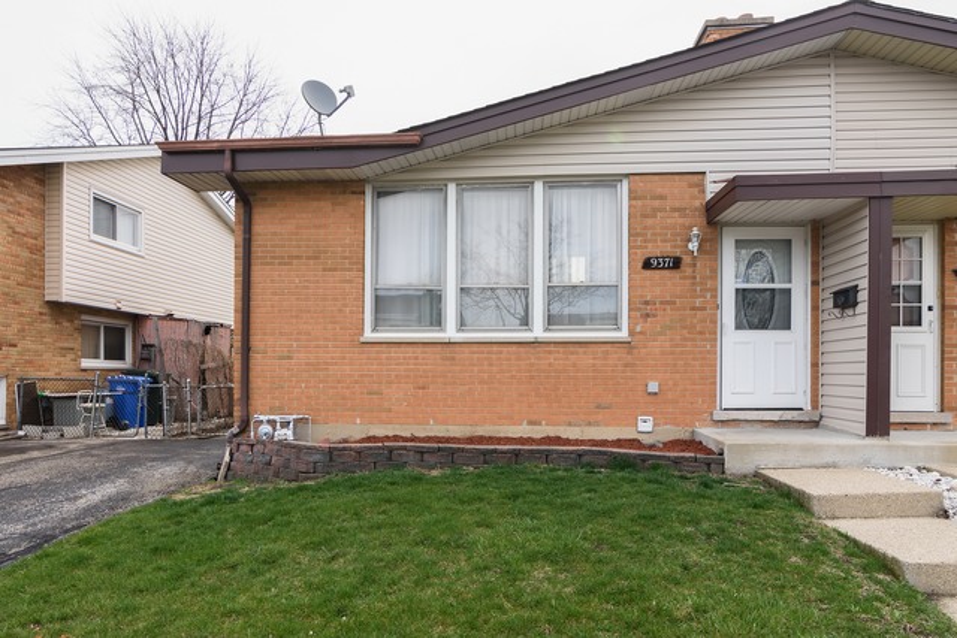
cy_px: 319
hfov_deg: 73.7
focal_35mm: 24
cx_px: 478
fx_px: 638
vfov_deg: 53.2
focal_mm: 16
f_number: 8
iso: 200
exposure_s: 1/200
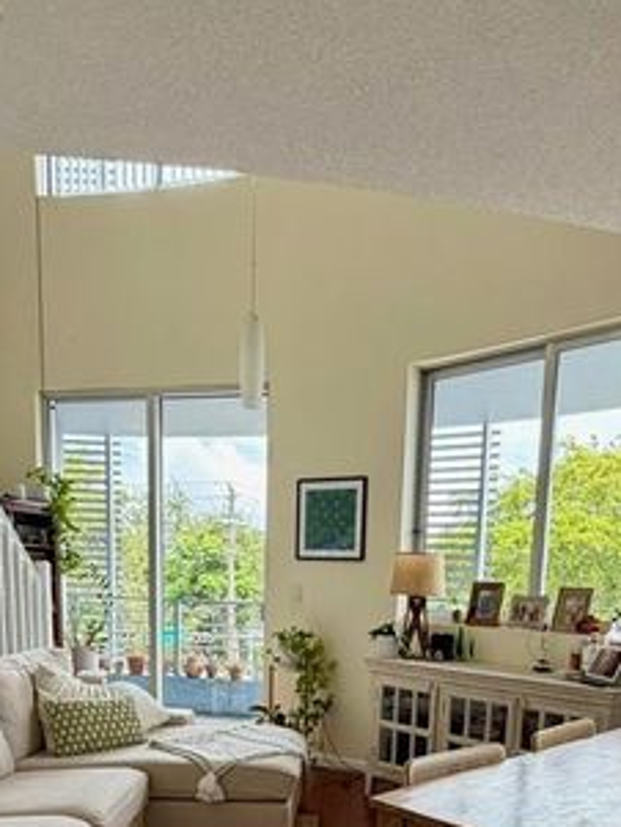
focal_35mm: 31
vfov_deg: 52.6
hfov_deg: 45.4
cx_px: 352
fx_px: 741
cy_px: 713
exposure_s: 1/121
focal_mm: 2.22
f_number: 2.2
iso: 160
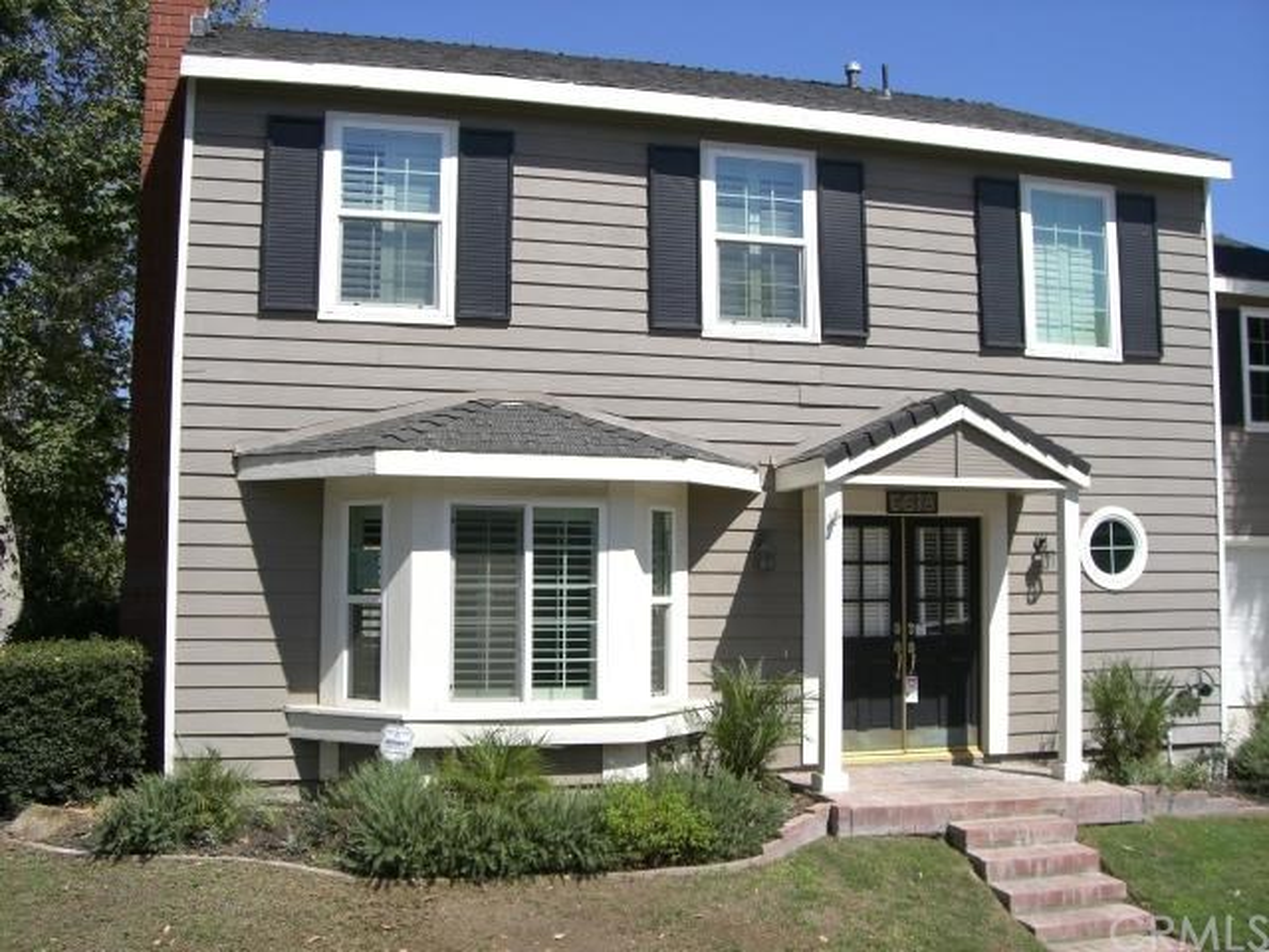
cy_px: 476
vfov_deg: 37.7
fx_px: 1393
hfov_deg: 49.0
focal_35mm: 38
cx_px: 634
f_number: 4.3
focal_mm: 6.2
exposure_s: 1/640
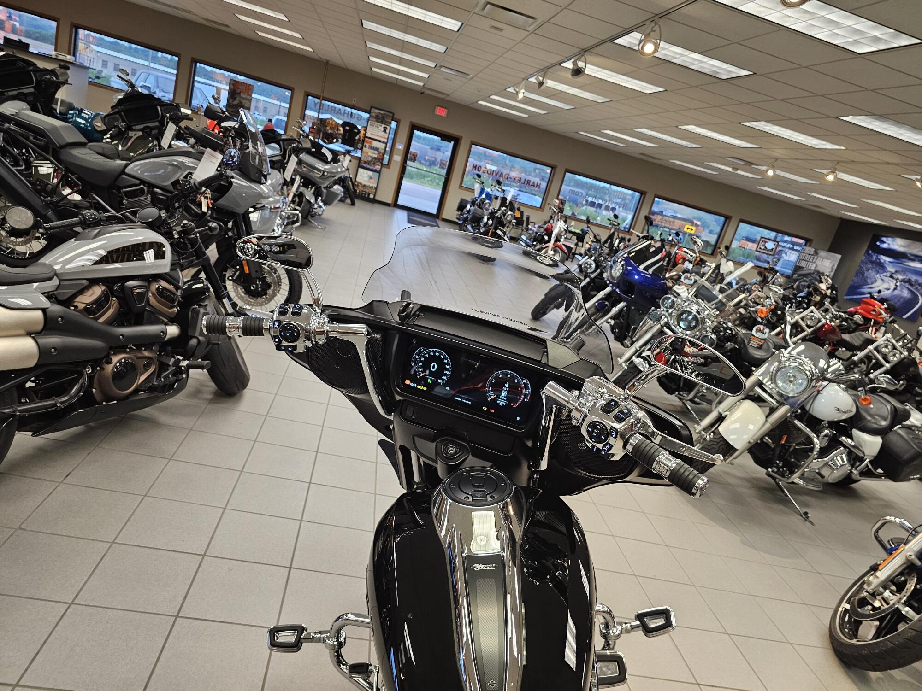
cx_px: 461
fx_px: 613
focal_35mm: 23
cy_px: 346
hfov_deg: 73.9
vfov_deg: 58.9
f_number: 1.7
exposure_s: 1/120
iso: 160
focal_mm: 6.3
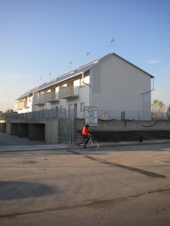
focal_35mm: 35
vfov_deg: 52.6
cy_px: 113
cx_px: 85
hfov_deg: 40.7
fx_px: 229
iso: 80
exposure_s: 1/258
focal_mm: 6.3
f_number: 4.6
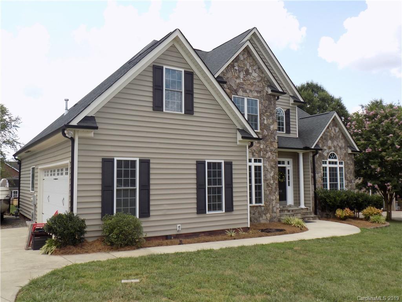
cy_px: 151
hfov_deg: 60.0
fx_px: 348
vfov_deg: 46.8
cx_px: 201
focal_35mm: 30
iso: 80
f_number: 3.3
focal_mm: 5.3
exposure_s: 1/400
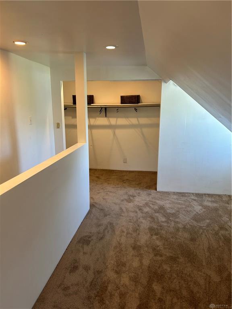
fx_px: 232
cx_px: 116
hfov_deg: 53.1
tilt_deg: -11.8
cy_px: 154
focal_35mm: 26
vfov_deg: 67.3
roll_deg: +1.7
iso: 80
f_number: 1.5
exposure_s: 1/60
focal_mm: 5.7
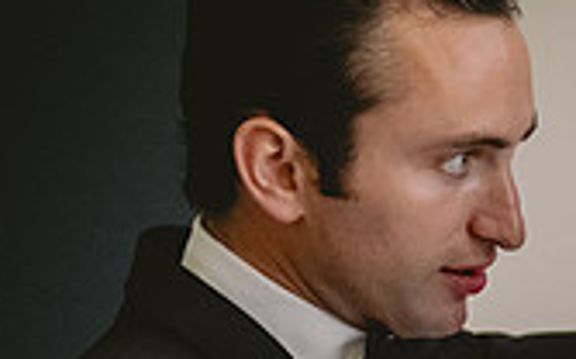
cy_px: 288
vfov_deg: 5.6
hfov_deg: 8.8
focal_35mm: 234
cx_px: 811
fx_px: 3670
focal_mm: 66
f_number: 2.8
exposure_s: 1/800
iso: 1600
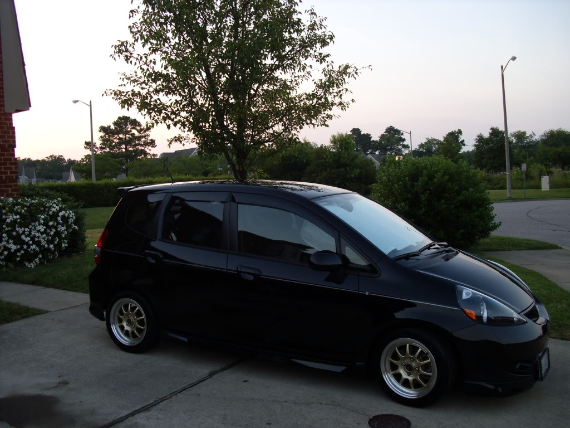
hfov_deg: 51.4
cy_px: 214
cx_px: 285
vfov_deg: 39.7
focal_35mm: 36
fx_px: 593
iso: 80
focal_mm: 6.3
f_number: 3.1
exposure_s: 1/50
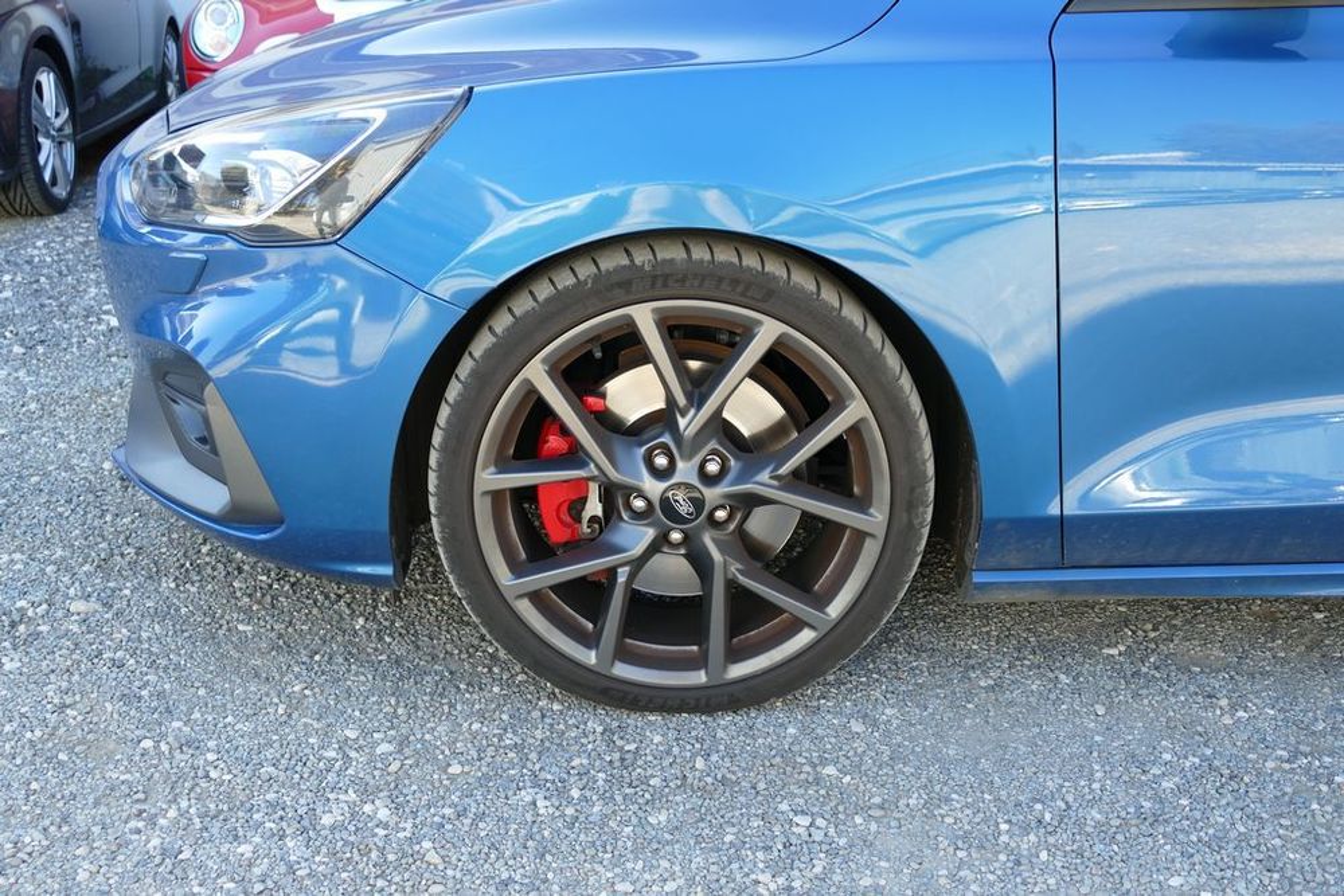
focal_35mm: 36
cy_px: 448
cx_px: 672
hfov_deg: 53.1
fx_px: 1344
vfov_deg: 36.9
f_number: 3.1
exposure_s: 1/125
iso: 125
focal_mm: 13.16
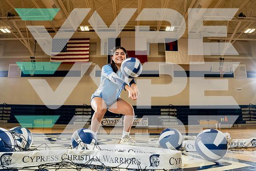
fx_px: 196
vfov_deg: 47.1
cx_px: 127
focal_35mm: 28
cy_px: 83
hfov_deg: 66.3
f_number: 7.1
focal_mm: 25
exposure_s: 1/250
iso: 1000
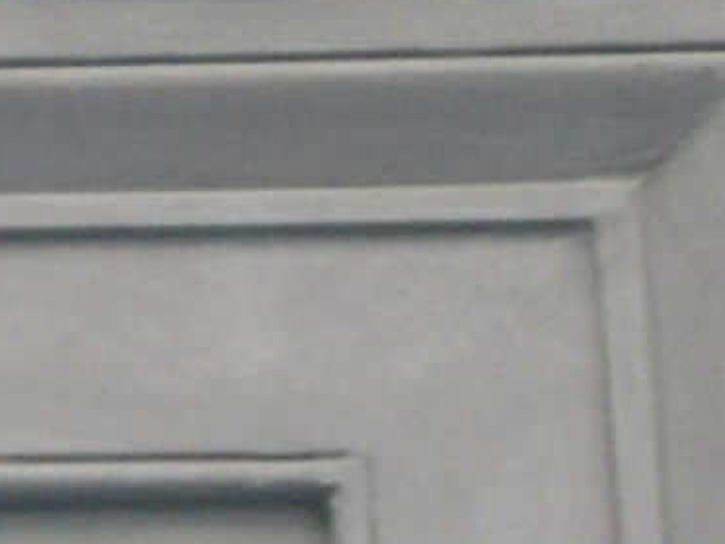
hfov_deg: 6.3
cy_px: -526
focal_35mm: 297
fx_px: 6220
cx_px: -1177
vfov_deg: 4.9
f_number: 4.8
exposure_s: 1/125
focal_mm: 9.8
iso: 320
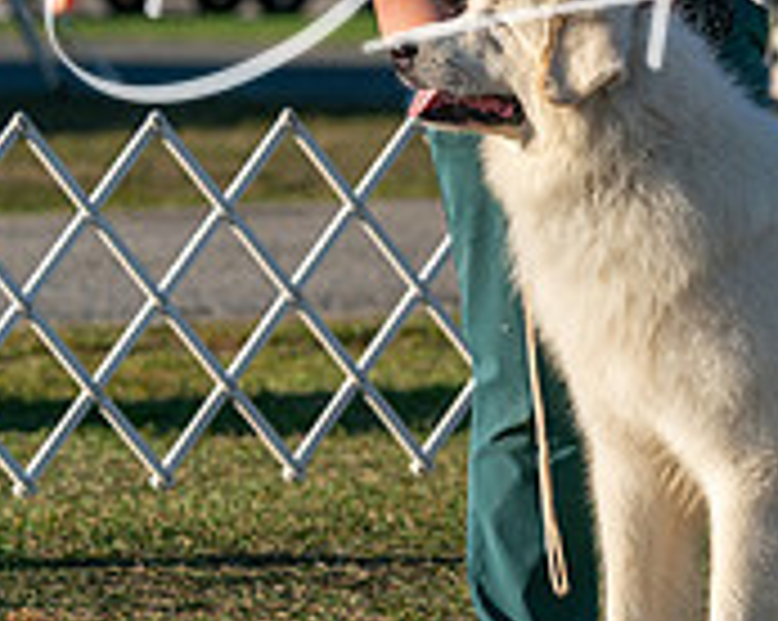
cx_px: 697
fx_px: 8832
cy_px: 182
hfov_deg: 5.0
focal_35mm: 384
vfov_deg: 4.0
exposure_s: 1/1250
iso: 160
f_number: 4.5
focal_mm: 122
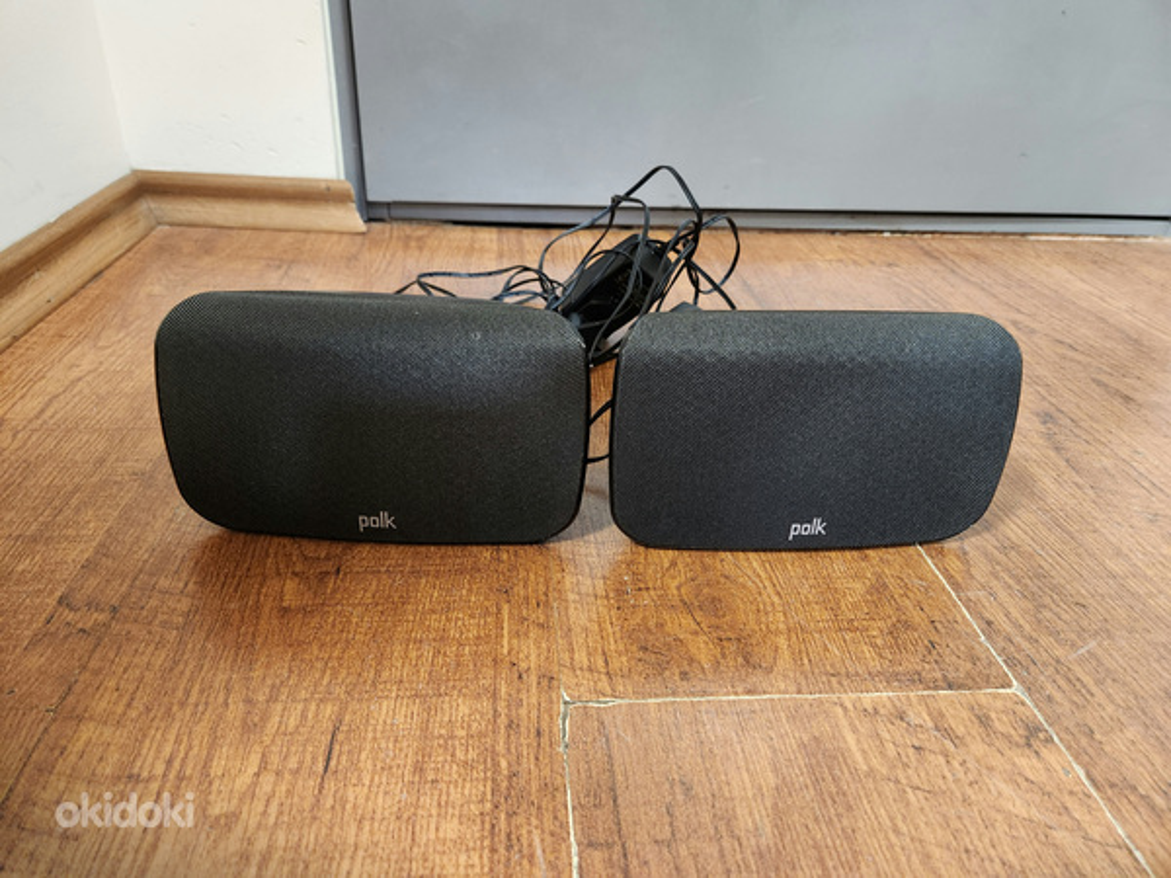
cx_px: 586
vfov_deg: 58.9
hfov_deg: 73.9
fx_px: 778
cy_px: 439
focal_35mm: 23
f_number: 1.8
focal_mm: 5.4
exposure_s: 1/50
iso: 800
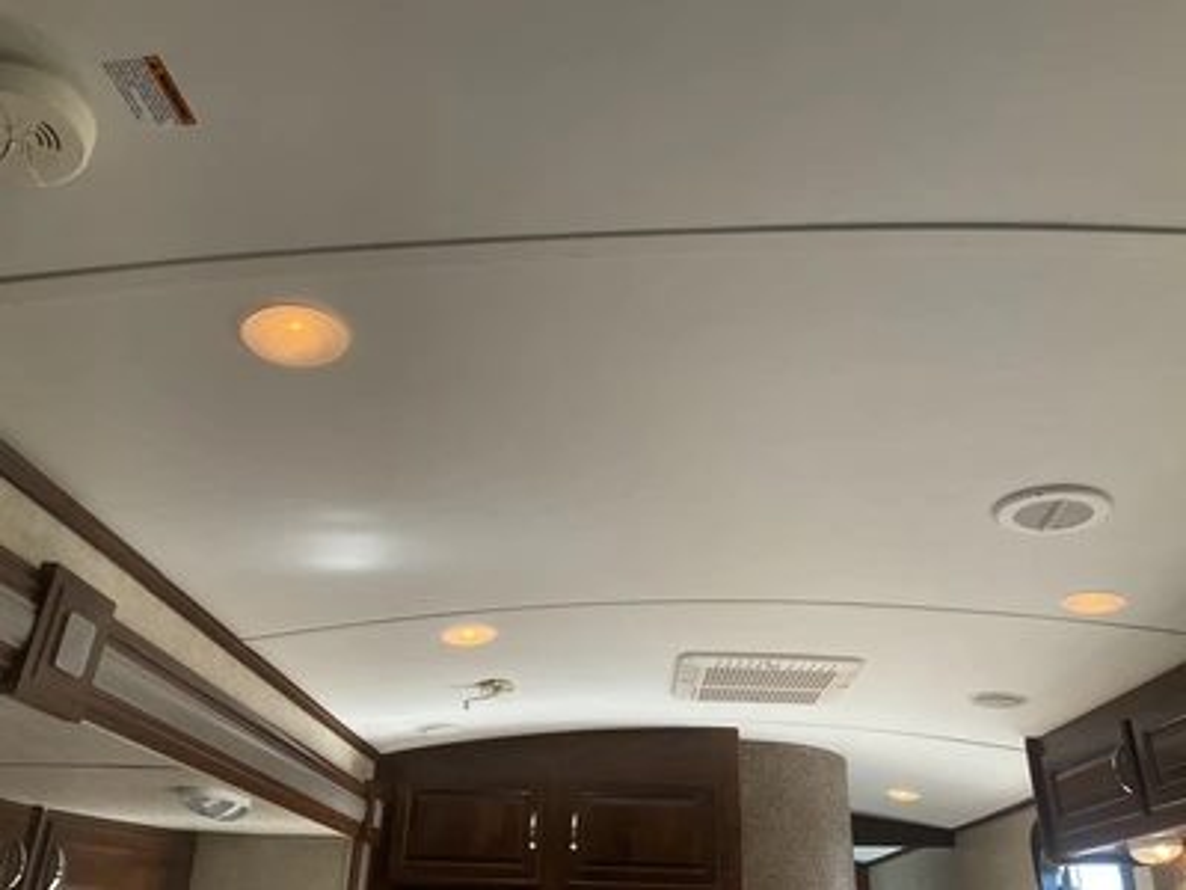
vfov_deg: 48.2
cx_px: 593
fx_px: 994
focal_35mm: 29
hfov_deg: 61.7
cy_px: 445
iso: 50
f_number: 1.8
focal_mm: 3
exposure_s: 1/122
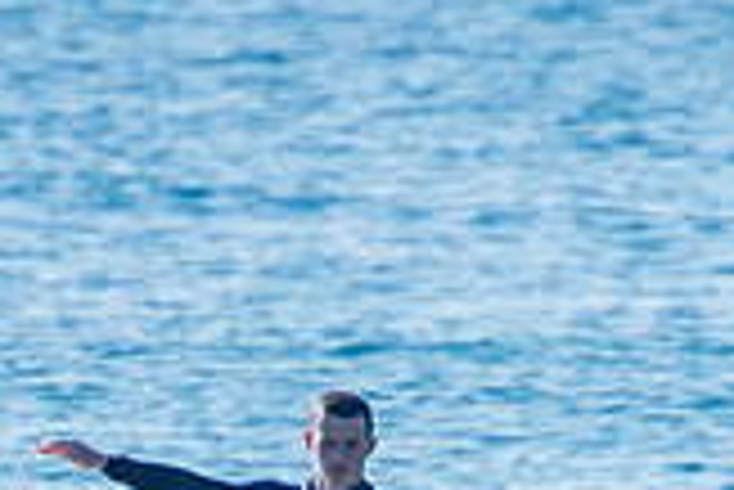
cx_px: 657
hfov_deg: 1.0
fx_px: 43527
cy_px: 784
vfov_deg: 0.6
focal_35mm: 2133
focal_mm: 400
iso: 220
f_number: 5.6
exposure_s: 1/1250
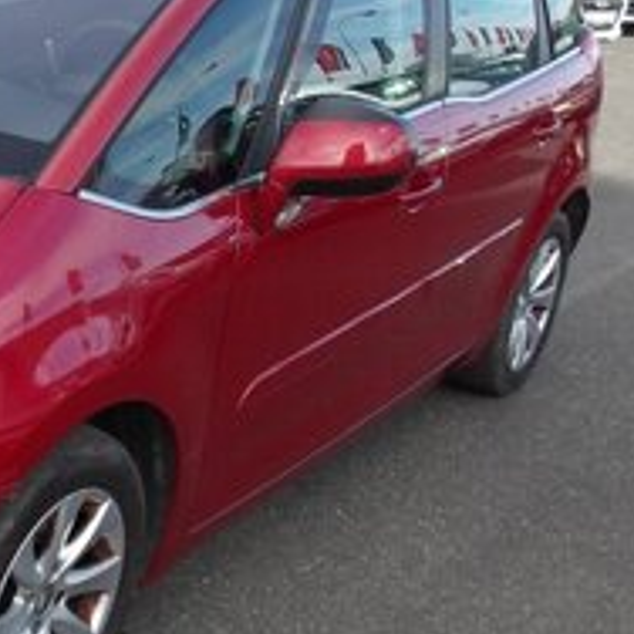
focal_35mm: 62
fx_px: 1285
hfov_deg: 24.9
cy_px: 341
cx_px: -135
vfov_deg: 27.7
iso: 100
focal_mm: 4.9
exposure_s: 1/635
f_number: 3
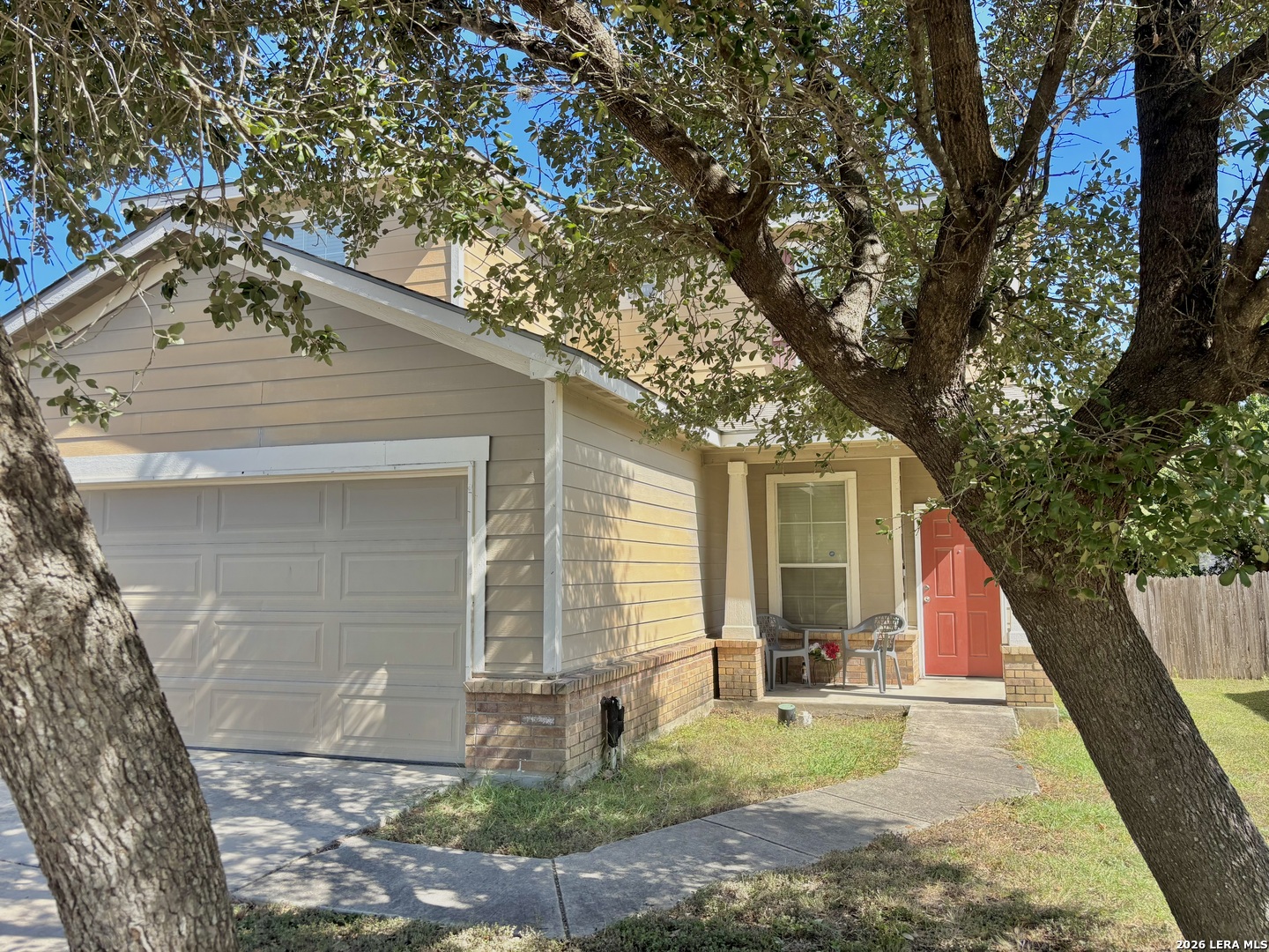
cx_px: 634
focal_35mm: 26
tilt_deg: +5.4
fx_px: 953
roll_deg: -0.5
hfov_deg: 67.3
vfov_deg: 53.1
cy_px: 476
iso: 50
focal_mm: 5.96
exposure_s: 1/1037
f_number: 1.6
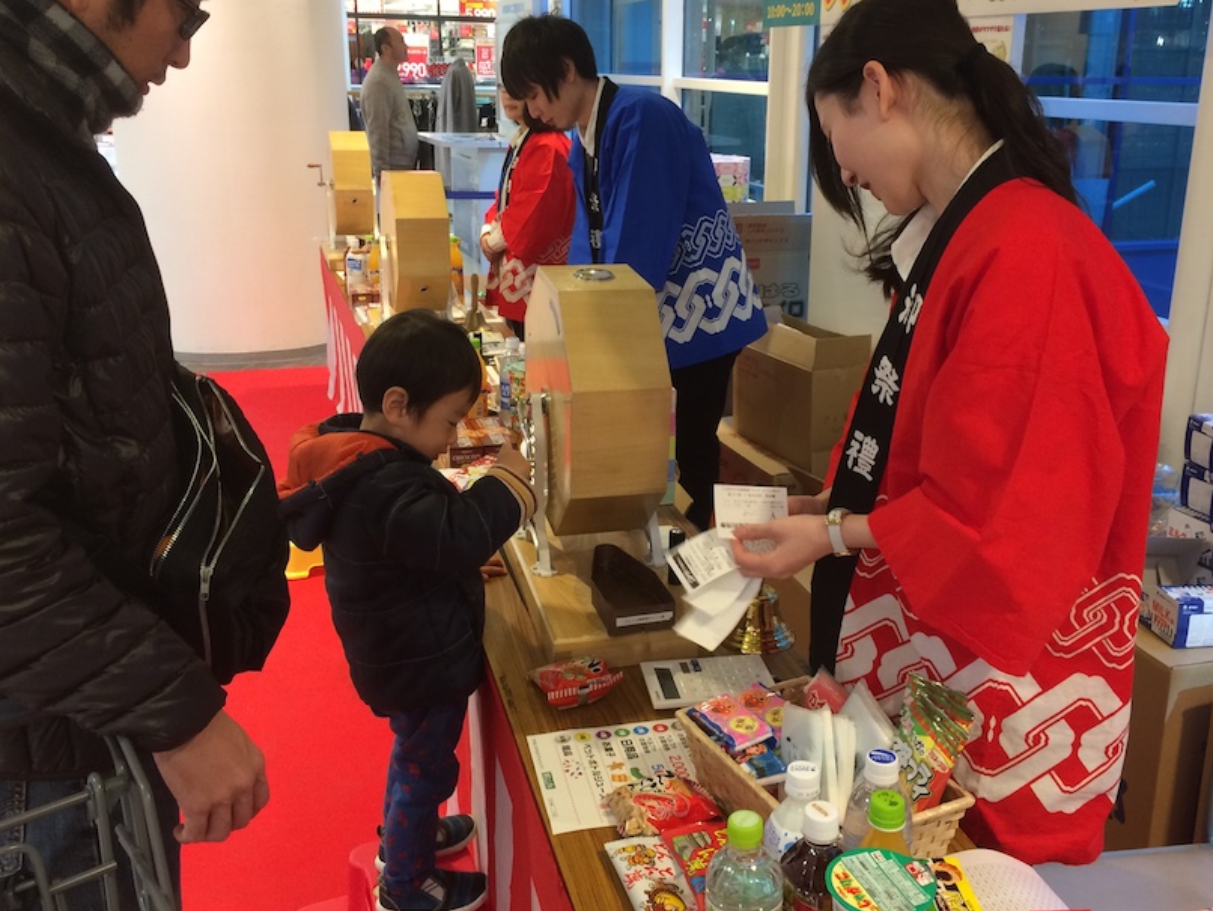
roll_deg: -0.9
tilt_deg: -17.0
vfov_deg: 41.8
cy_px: 430
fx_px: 1192
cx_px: 670
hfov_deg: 53.8
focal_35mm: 34
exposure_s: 1/30
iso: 100
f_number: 2.2
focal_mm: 4.15
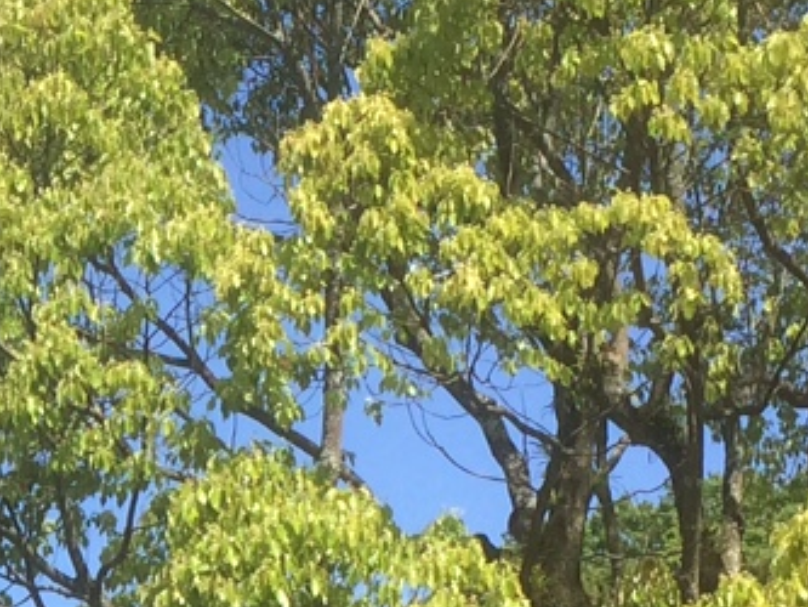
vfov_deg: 10.3
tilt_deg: +12.8
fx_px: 3316
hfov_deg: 13.3
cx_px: -277
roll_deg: -0.9
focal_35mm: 142
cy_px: 760
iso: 32
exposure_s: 1/1172
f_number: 2.2
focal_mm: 4.15
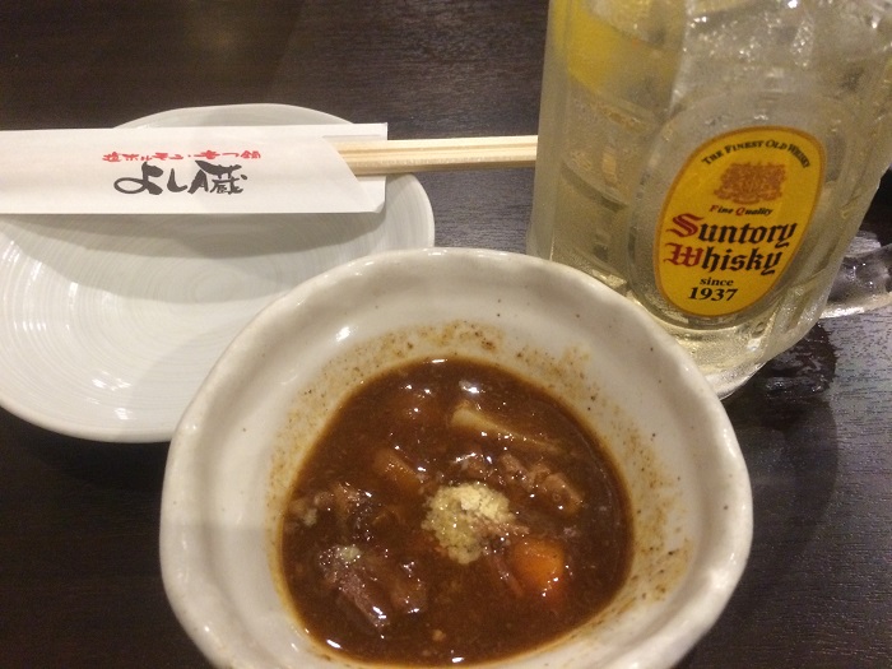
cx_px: 446
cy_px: 334
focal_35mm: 29
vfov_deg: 48.2
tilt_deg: -50.5
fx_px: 747
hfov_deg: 61.7
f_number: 2.2
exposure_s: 1/30
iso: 320
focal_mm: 4.15
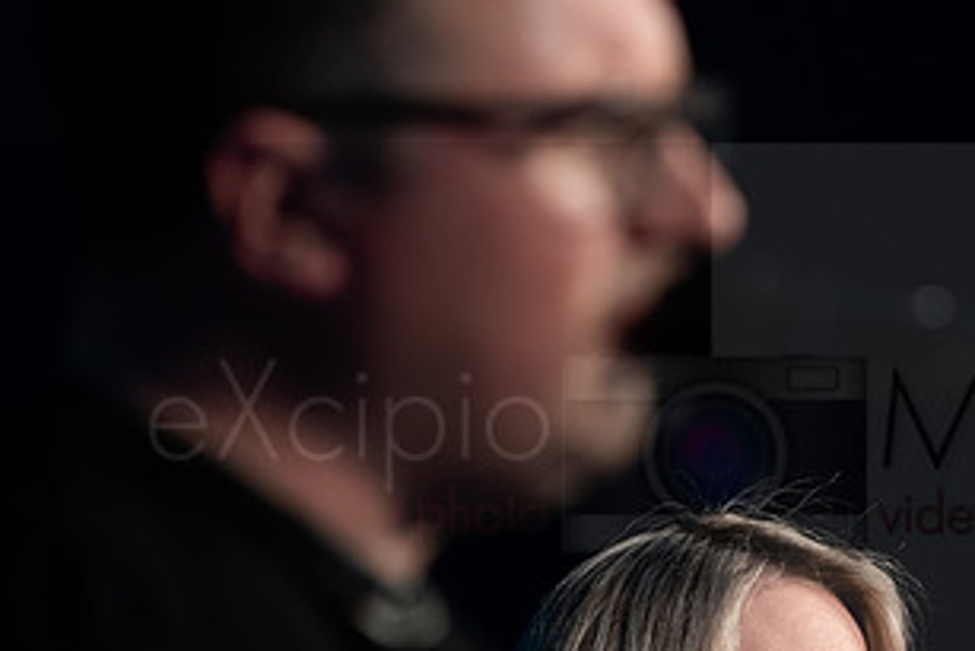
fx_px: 16447
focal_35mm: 607
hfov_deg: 3.4
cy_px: 449
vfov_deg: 2.3
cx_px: 715
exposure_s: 1/125
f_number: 5.6
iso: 2000
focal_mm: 321
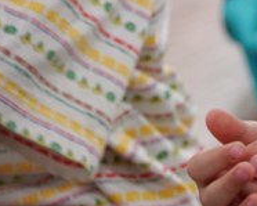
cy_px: -173
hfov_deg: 3.0
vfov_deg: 2.4
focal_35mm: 639
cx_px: 605
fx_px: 4863
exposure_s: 1/160
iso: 1000
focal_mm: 141
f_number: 4
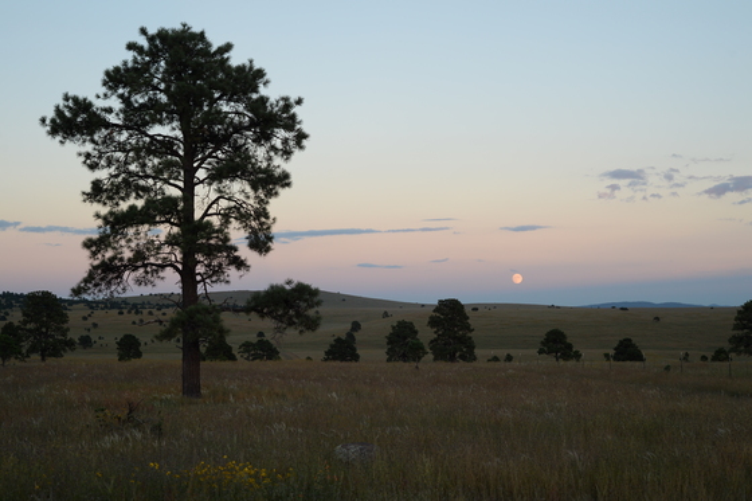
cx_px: 376
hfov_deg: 39.6
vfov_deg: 27.0
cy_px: 250
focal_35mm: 50
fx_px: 1044
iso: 200
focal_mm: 50
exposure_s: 1/60
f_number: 5.6
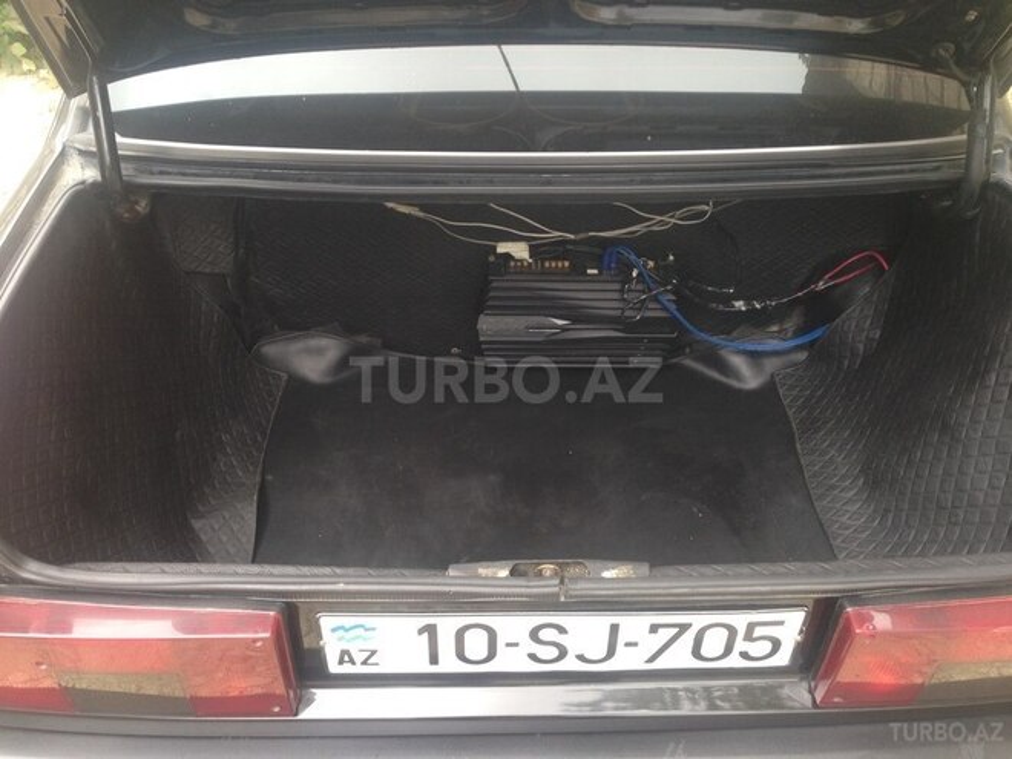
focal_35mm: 33
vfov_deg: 42.9
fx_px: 965
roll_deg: -2.5
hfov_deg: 55.4
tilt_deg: -35.7
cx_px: 506
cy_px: 380
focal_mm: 4.12
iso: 50
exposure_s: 1/120
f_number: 2.4
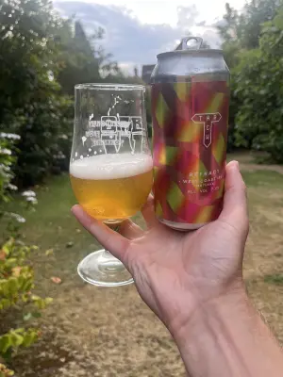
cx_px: 142
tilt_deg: -15.3
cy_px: 188
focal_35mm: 26
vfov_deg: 67.3
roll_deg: +3.6
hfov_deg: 53.1
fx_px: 283
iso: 40
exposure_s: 1/271
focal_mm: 5.1
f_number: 1.6
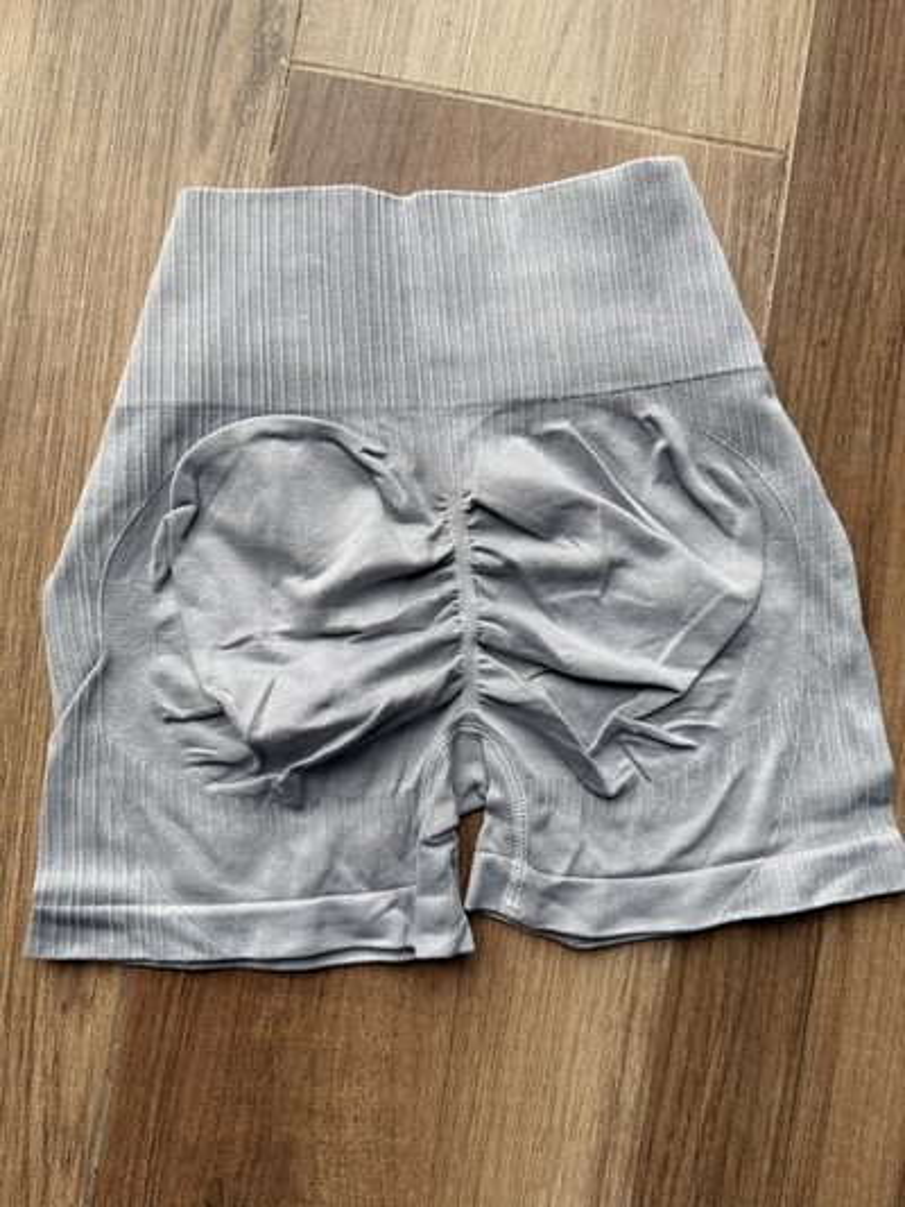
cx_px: 452
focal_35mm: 24
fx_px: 836
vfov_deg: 71.6
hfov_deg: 56.8
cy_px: 604
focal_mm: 6.76
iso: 64
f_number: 1.78
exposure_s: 1/215
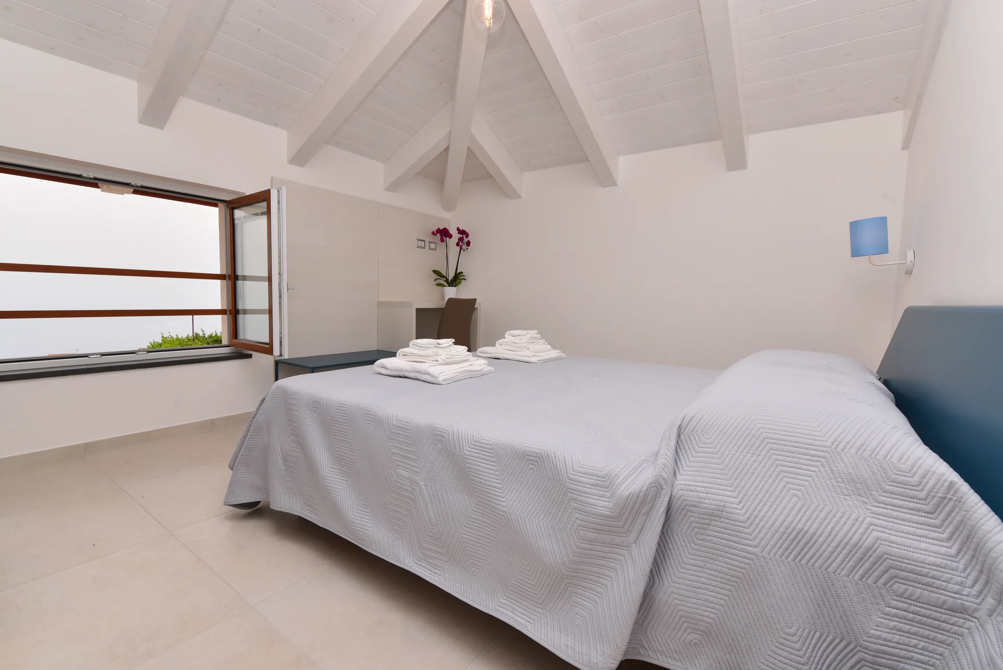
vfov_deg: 77.4
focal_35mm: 15
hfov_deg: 100.4
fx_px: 418
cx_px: 502
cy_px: 335
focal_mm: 15
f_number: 11
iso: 200
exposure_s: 1/160
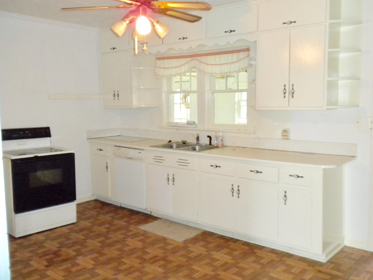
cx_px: 186
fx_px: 399
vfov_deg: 38.7
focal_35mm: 37
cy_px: 140
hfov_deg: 50.1
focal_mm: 6.6
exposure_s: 1/30
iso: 400
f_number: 3.5
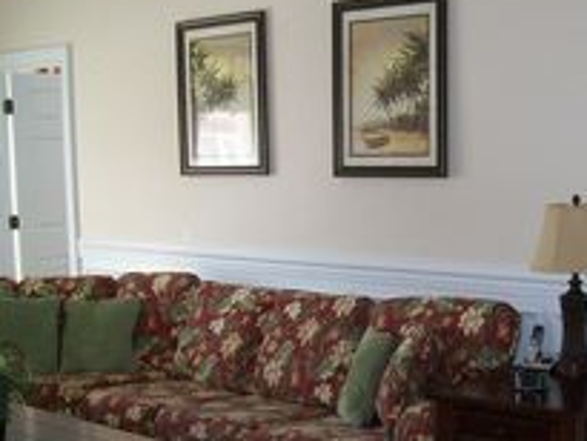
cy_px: 309
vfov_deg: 23.9
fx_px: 1035
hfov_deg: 30.6
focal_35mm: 61
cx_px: 498
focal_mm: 6.1
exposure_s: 1/60
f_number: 2.7
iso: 160
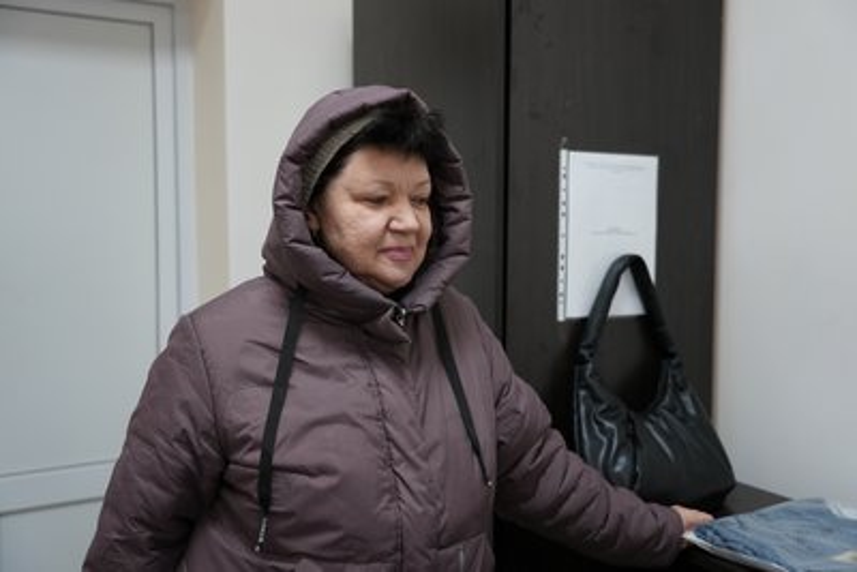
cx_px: 428
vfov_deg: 36.0
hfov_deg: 51.9
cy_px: 286
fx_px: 881
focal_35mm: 37
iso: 640
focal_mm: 37
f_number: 2.8
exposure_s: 1/200
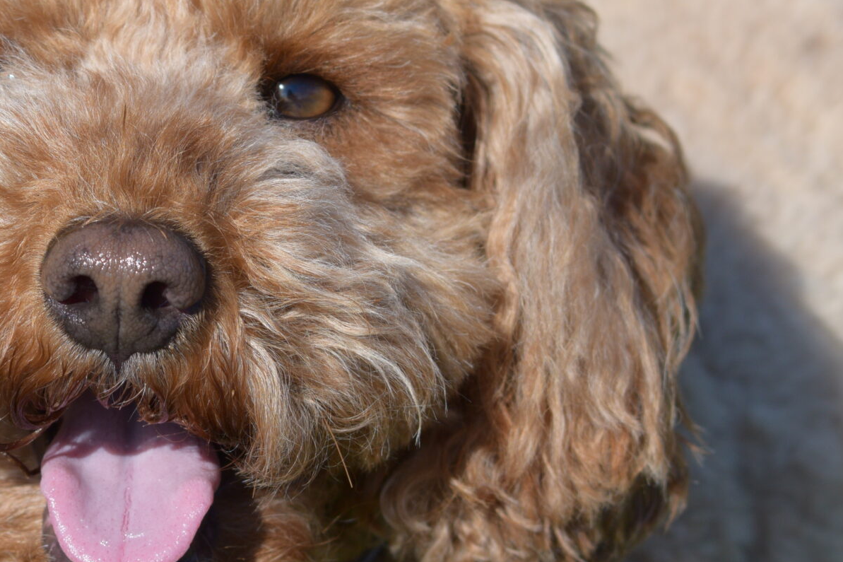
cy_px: 256
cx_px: 259
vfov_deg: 7.8
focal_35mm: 177
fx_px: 4146
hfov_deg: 11.6
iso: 200
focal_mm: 55
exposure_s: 1/800
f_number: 5.6
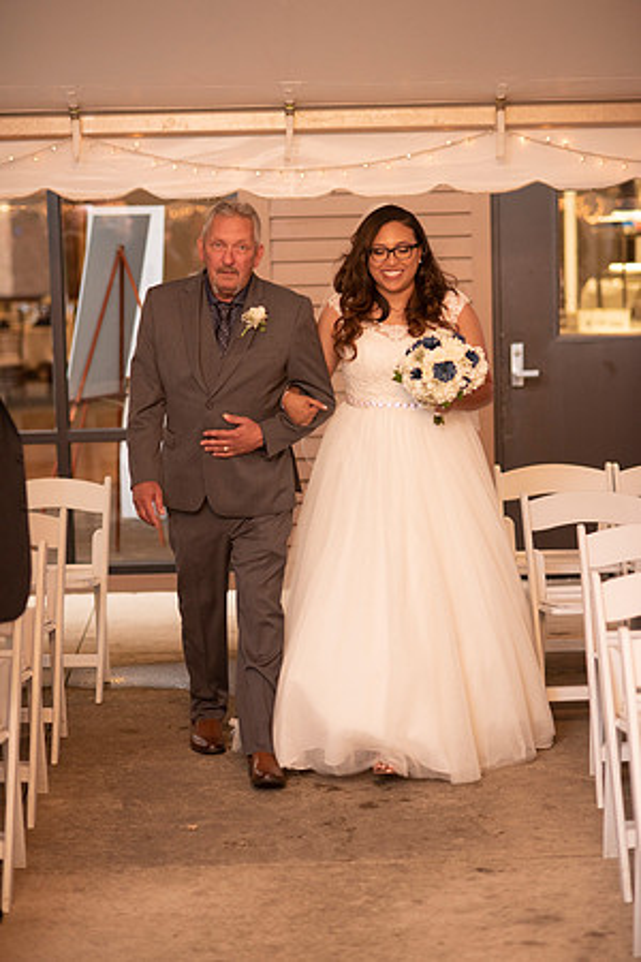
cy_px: 481
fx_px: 2270
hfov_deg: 16.1
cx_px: 320
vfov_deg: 23.9
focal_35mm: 85
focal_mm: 85
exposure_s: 1/160
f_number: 2.2
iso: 500
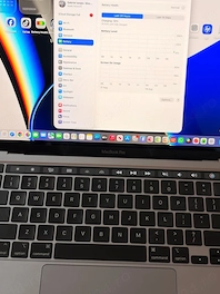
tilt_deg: -60.1
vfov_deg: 36.2
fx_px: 449
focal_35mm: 53
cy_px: 138
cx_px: 117
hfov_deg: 27.5
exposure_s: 1/60
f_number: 1.6
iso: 25
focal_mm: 5.96
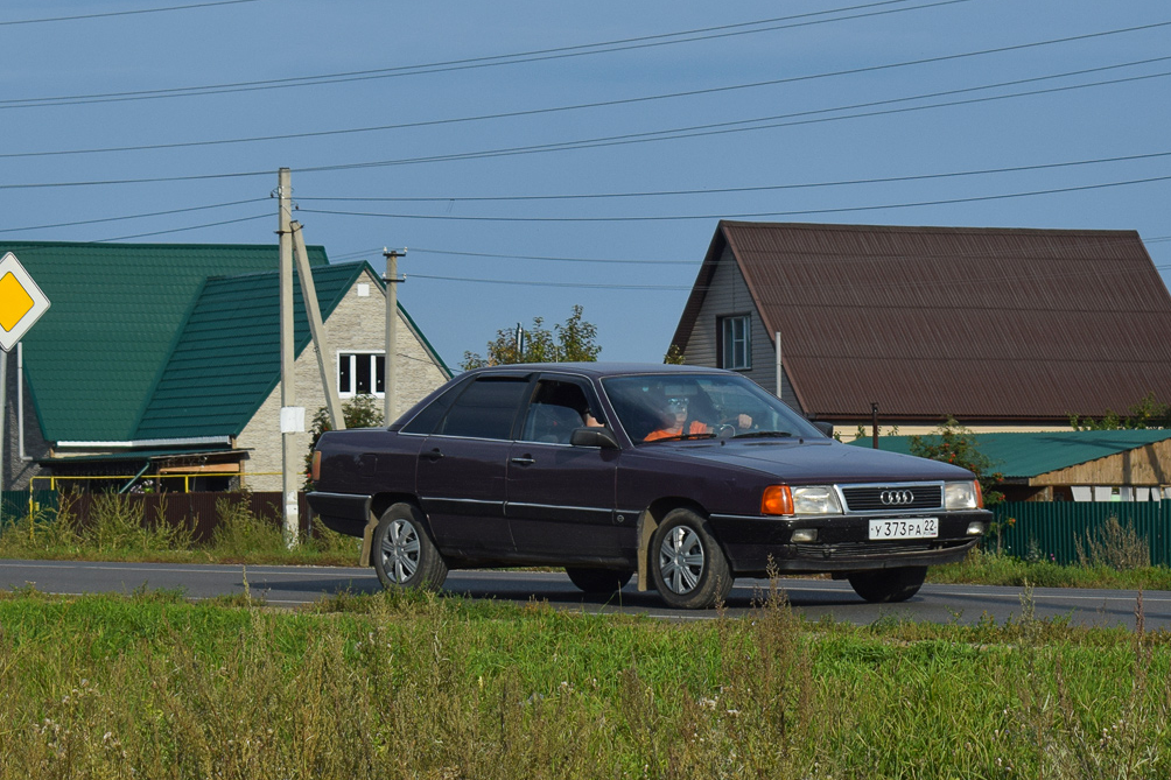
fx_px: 3206
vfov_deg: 13.9
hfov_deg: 20.7
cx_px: 653
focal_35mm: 99
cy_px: 340
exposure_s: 1/1250
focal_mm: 55
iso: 200
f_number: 7.1
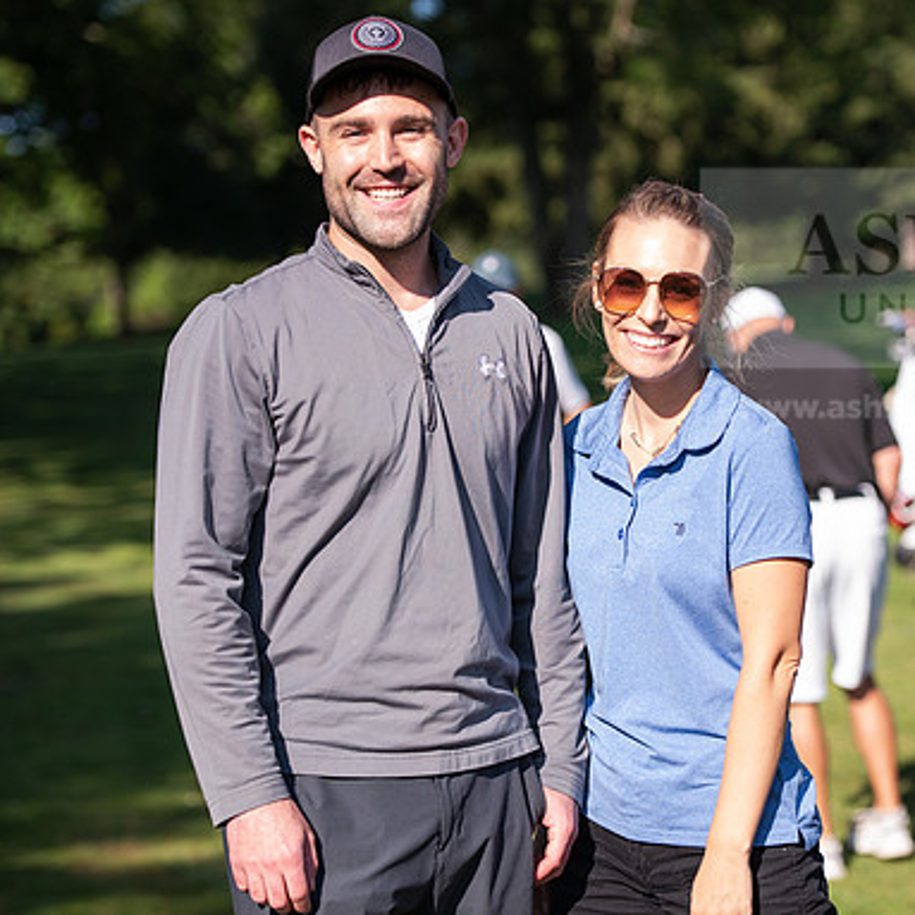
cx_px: 628
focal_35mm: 116
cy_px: 458
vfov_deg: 15.0
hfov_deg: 15.0
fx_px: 3469
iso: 100
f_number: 3.2
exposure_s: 1/640
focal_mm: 90
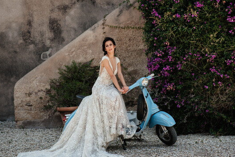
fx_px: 614
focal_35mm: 94
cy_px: 84
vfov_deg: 14.6
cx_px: 120
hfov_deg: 21.7
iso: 160
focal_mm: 85
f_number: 3.2
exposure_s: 1/1000
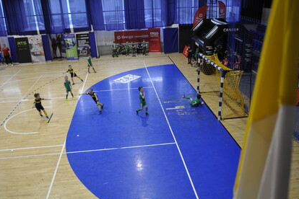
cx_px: 153
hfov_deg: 60.3
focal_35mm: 31
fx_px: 257
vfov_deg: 42.3
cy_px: 102
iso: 500
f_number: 4
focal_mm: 20
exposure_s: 1/60
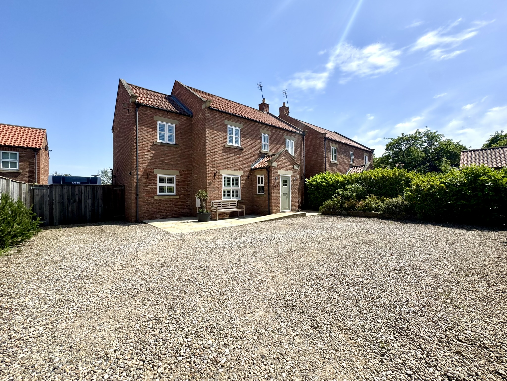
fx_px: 205
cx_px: 254
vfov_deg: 85.7
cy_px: 190
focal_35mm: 14
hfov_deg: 102.1
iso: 50
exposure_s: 1/1880
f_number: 2.2
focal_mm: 2.22
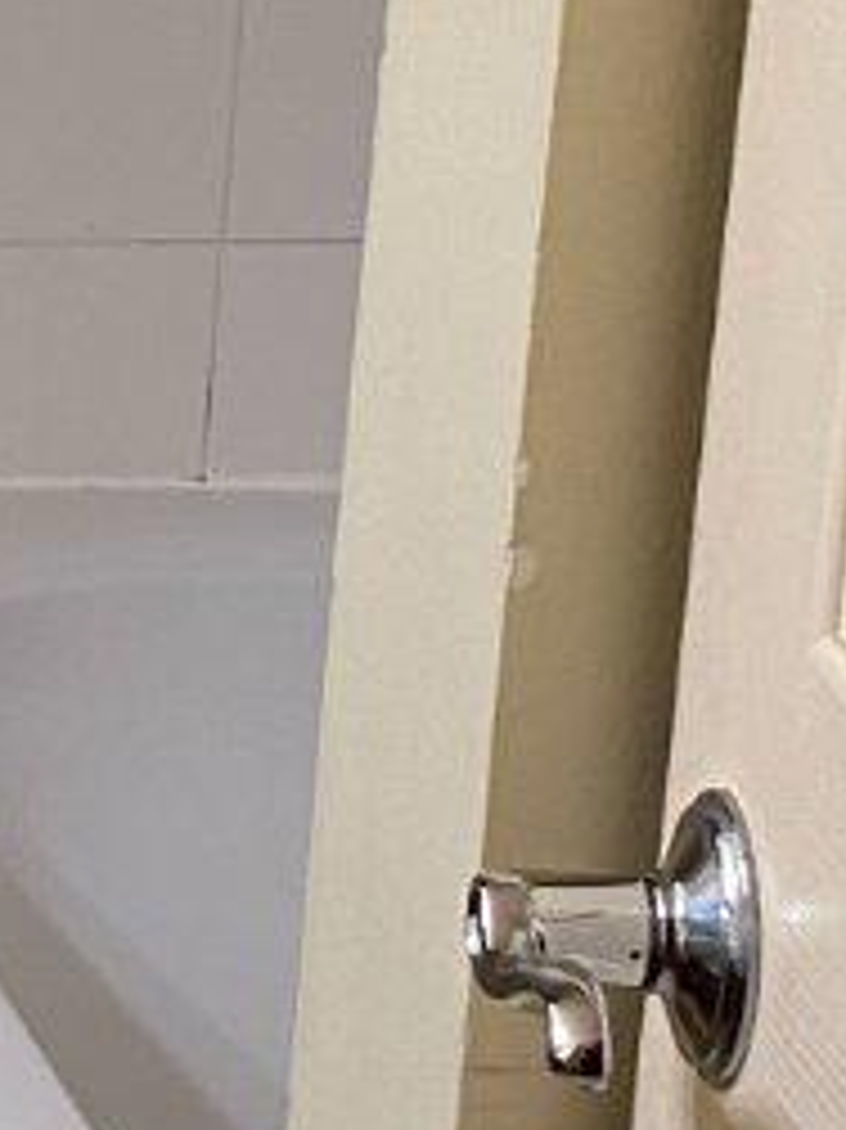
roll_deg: -2.3
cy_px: 252
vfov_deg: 12.4
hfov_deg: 8.9
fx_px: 5186
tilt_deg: -12.1
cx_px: -698
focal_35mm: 159
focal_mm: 4.25
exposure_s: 1/60
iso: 80
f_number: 1.8
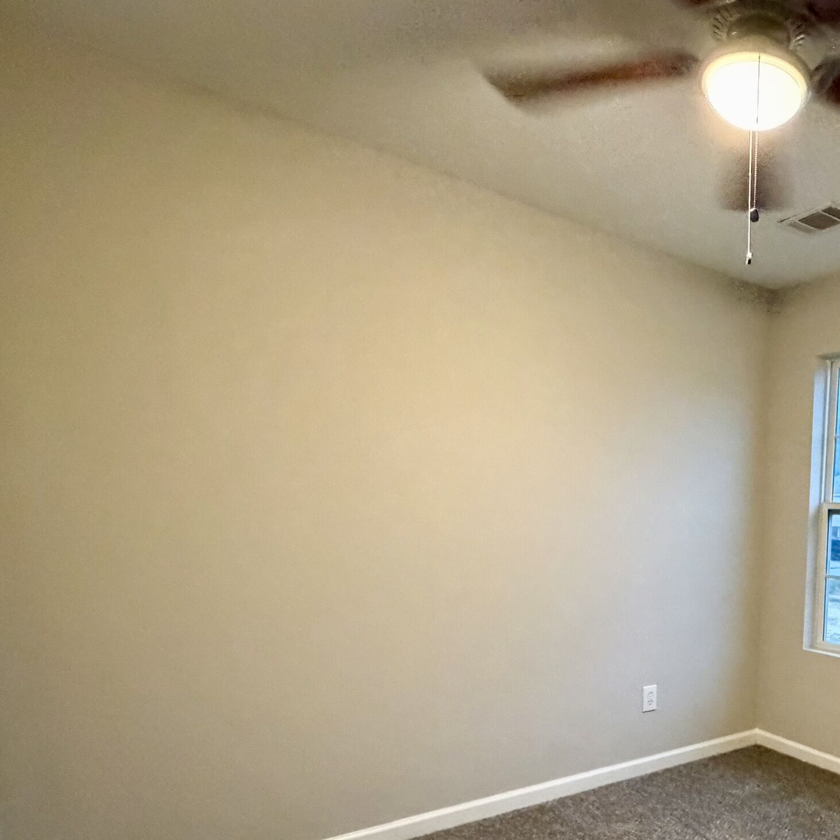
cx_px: 758
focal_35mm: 26
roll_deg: -2.1
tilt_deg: -8.3
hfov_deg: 53.3
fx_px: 714
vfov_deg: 58.3
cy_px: 614
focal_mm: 2.22
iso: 1250
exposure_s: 1/60
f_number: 2.2
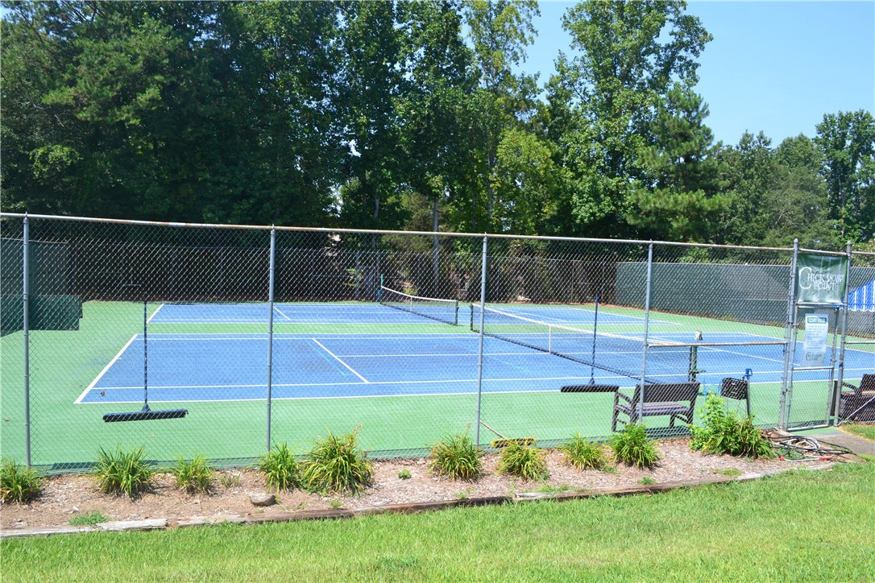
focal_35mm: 27
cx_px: 438
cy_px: 292
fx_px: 656
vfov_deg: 47.9
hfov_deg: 67.4
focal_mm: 18
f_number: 10
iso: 400
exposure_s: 1/250
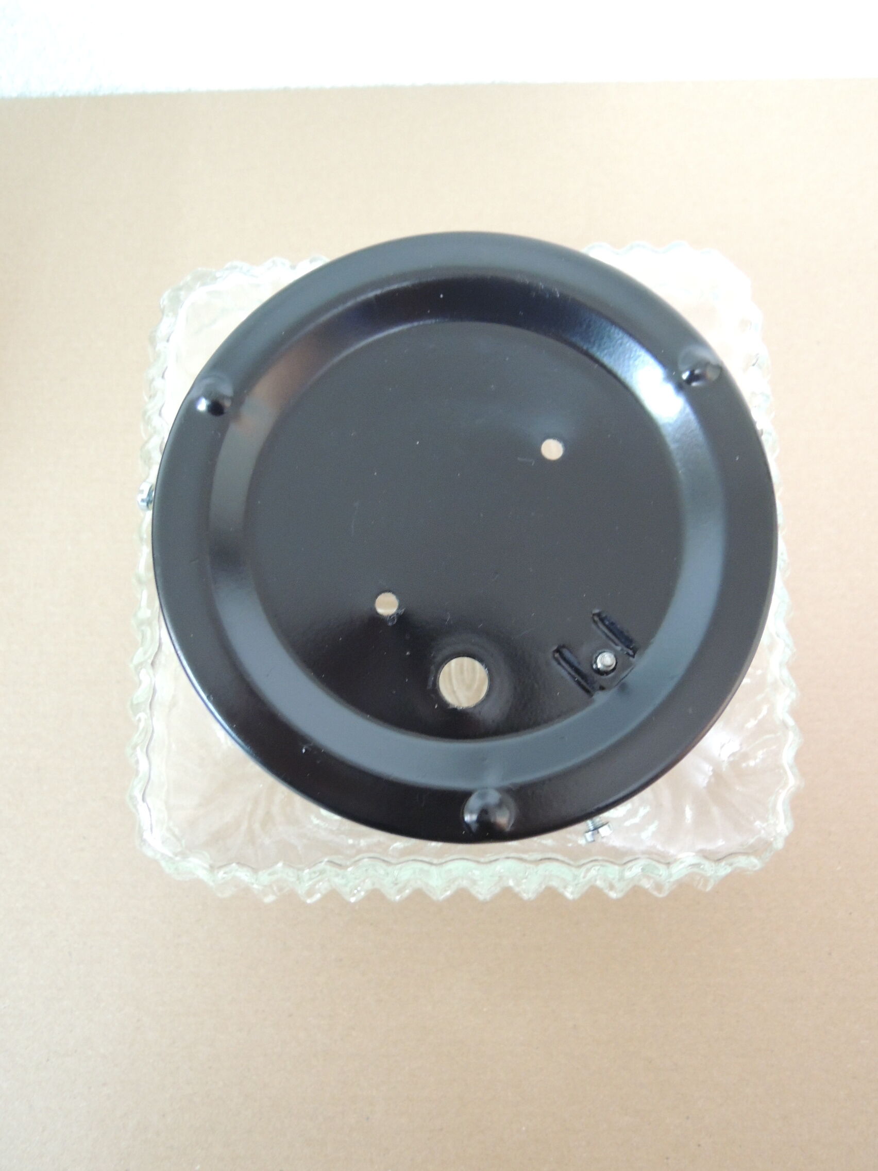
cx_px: 439
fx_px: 812
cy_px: 586
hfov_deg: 56.8
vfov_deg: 71.6
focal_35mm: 24
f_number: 2.5
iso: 640
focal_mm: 4.3
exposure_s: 1/8
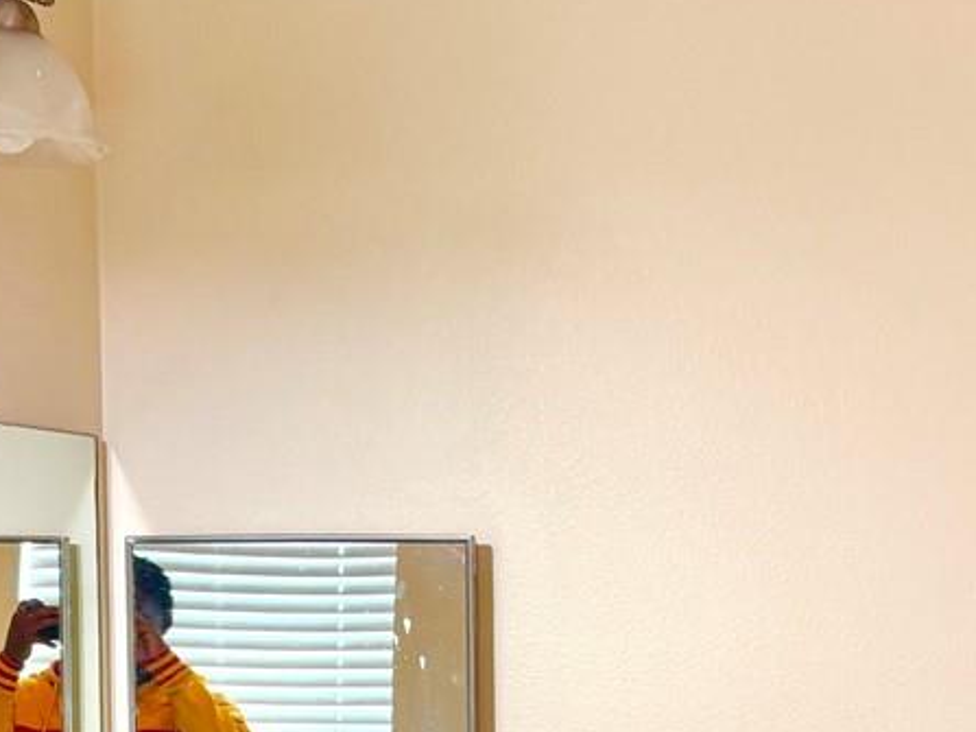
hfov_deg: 21.0
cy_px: 826
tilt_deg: -4.9
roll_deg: -0.6
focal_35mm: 93
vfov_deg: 15.4
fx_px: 2621
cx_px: 666
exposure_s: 1/60
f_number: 1.6
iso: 125
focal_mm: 5.96
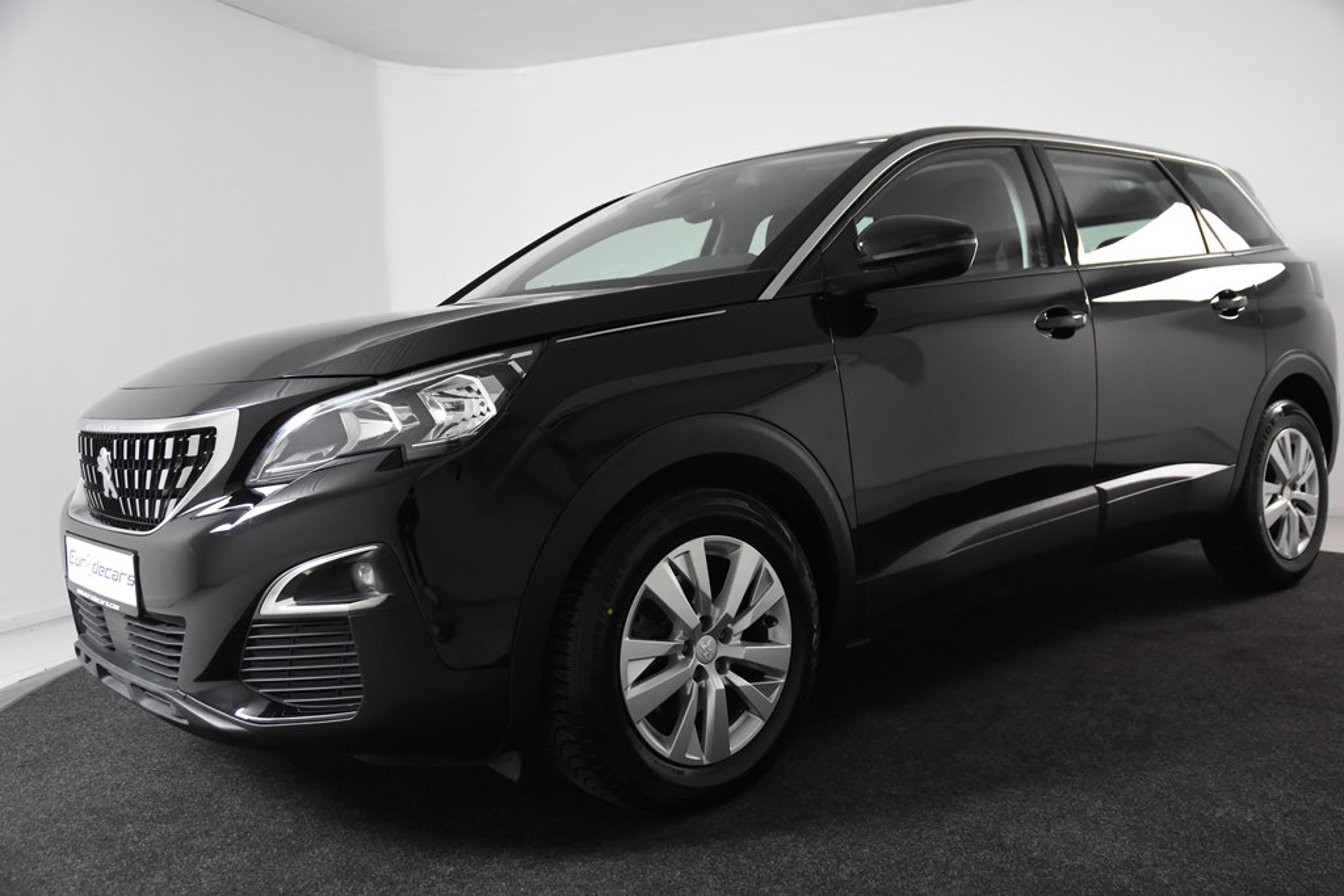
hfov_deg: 57.2
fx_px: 1232
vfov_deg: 40.0
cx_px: 672
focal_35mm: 33
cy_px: 448
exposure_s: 1/60
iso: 1600
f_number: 4
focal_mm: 22
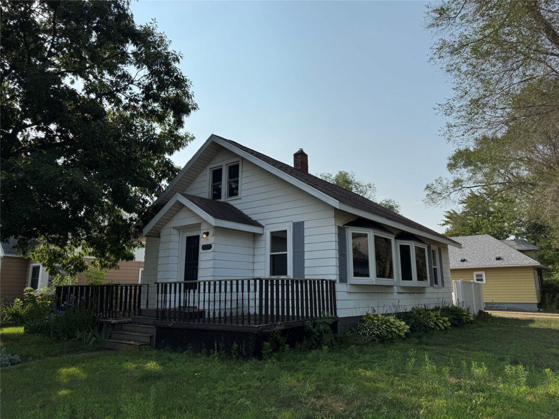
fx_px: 388
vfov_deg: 56.8
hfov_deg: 71.6
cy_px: 210
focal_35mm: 24
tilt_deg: +11.3
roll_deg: -0.3
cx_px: 280
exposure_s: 1/7937
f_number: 1.78
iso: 80
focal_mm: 6.76
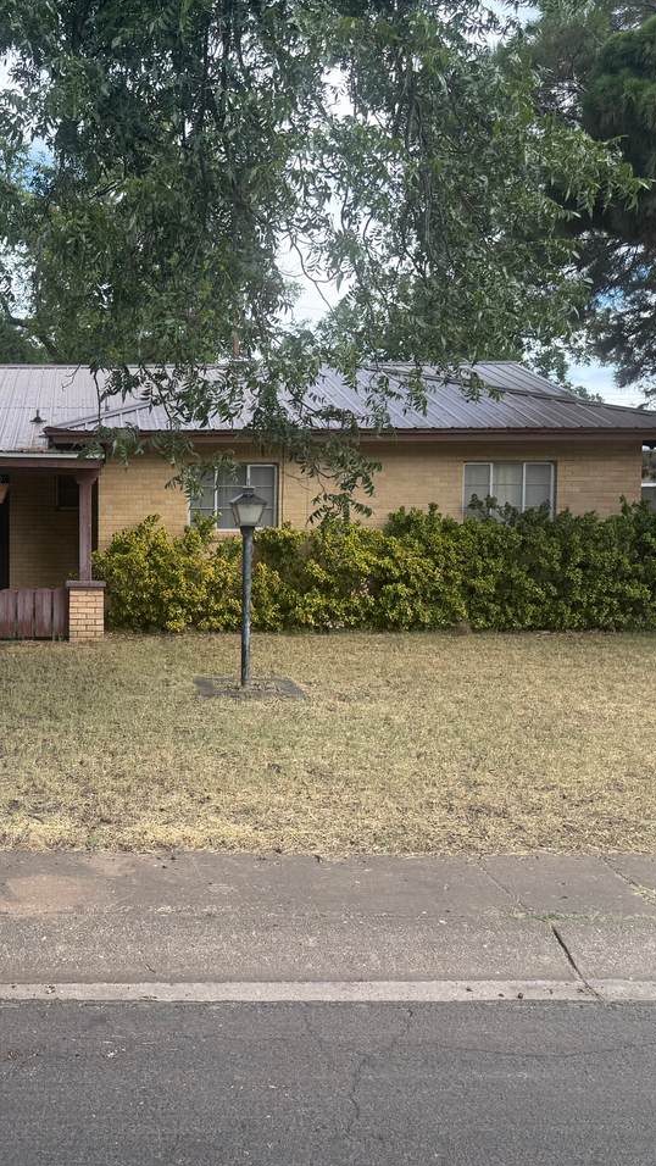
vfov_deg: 56.6
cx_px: 77
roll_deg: -0.1
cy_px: 583
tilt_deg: -3.7
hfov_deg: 32.2
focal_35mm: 35
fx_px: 1082
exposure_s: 1/1060
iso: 100
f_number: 1.78
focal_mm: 6.76
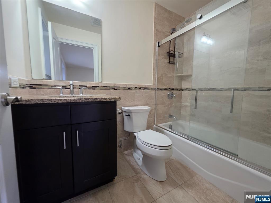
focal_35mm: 13
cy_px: 102
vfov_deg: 89.9
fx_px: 102
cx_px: 136
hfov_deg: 106.2
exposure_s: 1/120
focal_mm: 2.2
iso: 160
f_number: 1.9
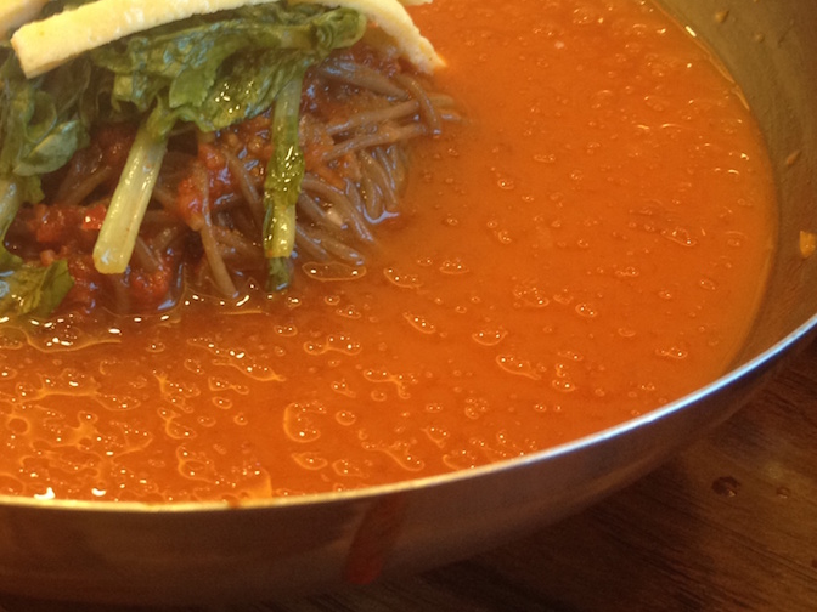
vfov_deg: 19.6
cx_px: 126
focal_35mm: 75
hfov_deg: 25.4
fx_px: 1770
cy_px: 202
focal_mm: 4.28
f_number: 2.4
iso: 100
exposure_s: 1/20
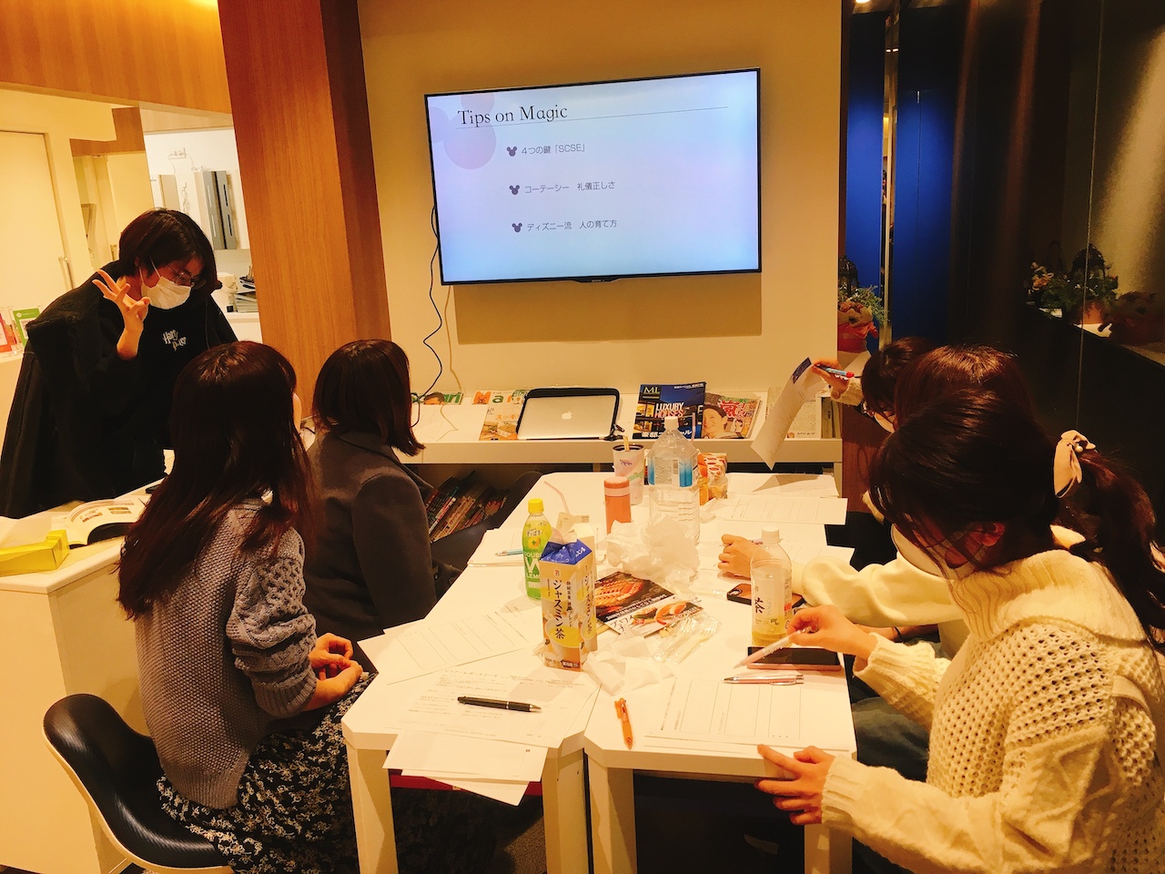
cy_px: 437
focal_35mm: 29
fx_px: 976
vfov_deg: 48.2
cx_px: 582
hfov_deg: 61.7
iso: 25
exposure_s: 1/40
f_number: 2.2
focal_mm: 4.15
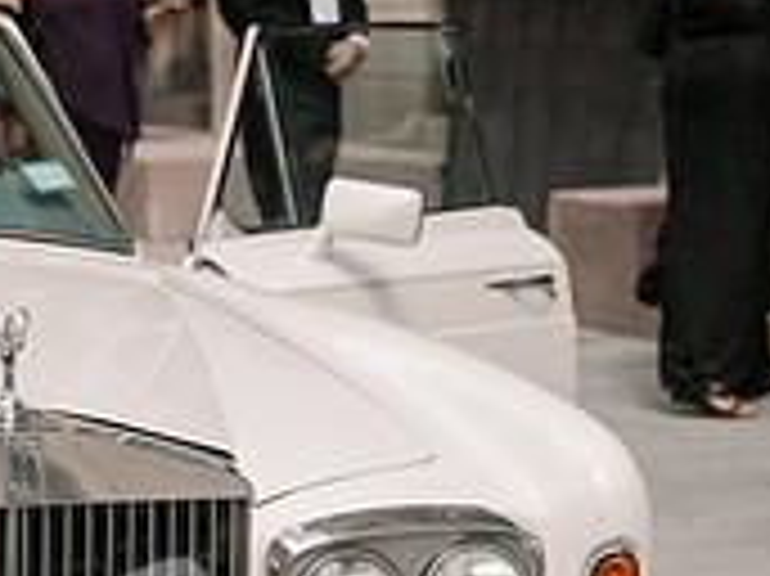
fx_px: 3045
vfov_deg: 10.8
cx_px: -54
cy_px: 306
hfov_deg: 14.1
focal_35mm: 137
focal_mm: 42
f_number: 2.8
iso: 50
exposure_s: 1/500
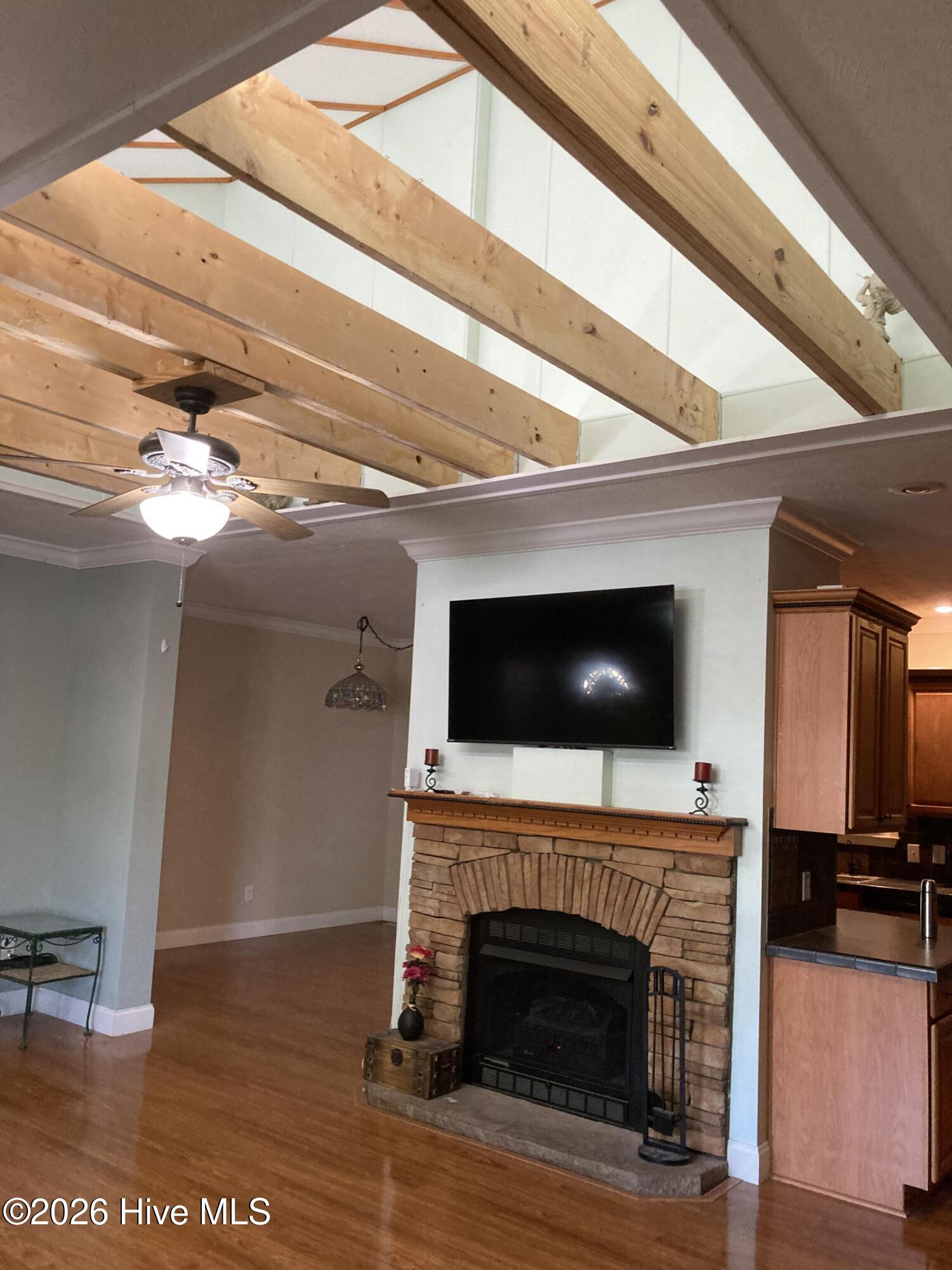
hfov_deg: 49.7
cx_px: 476
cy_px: 635
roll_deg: -4.2
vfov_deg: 63.4
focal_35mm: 28
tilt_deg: +7.5
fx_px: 1027
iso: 320
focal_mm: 3.99
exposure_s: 1/60
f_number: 1.8
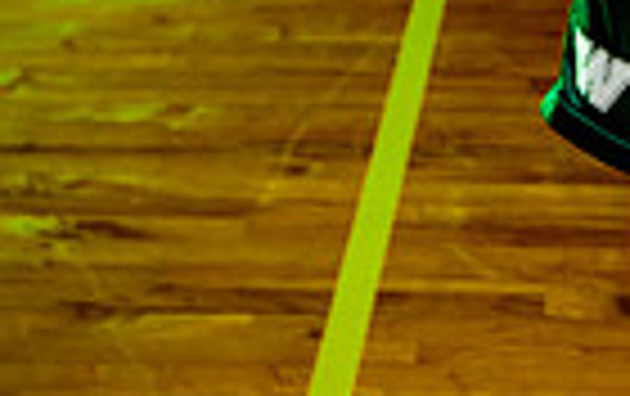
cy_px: -603
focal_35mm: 121
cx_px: 626
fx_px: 2081
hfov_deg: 16.9
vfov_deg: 9.5
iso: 200
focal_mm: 37
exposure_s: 1/250
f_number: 5
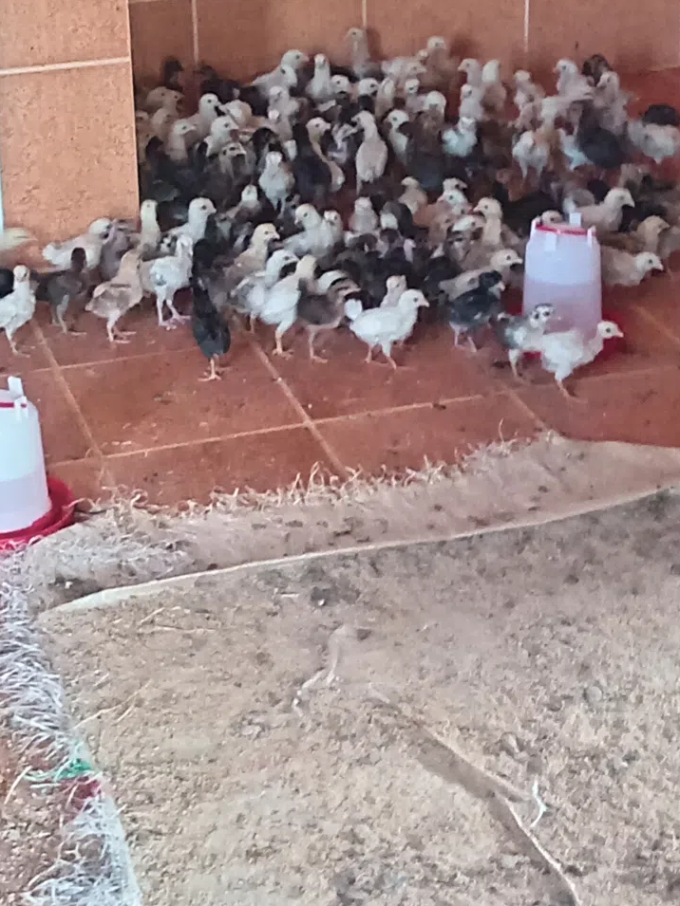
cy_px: 302
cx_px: 292
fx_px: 2174
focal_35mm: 83
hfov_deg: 17.8
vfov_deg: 23.5
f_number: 1.8
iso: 1884
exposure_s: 1/16.7
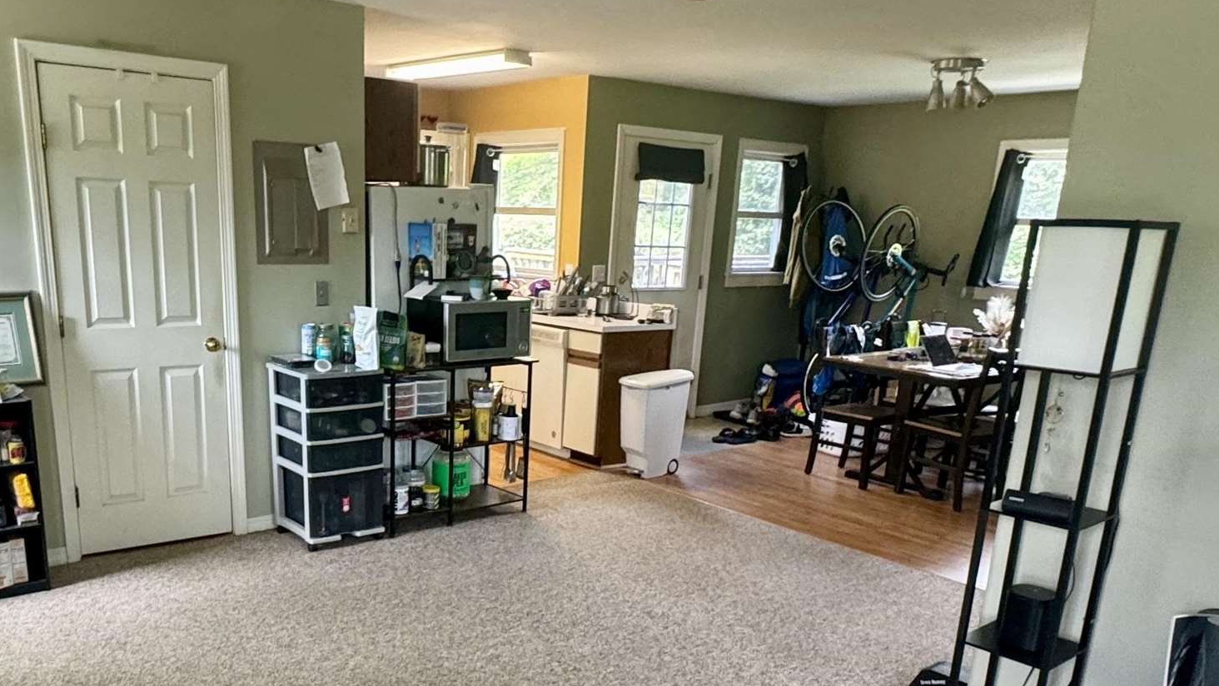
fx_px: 1034
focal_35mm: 32
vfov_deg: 35.7
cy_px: 534
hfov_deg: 60.5
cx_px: 494
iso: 200
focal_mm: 2.22
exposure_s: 1/60
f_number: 2.2
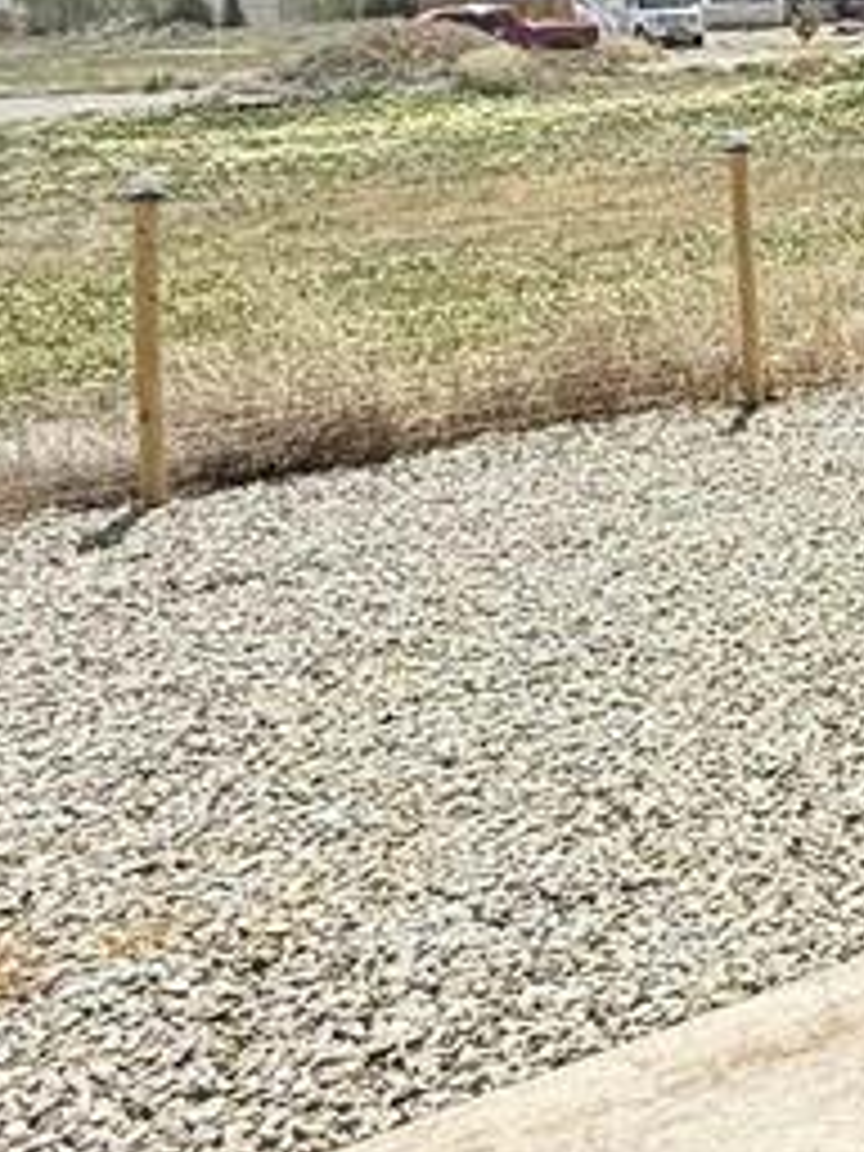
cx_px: 1467
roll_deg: +0.8
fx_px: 1864
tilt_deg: -6.9
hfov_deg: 20.3
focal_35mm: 56
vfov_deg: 33.2
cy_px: 202
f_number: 2.2
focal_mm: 2.22
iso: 64
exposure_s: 1/1050
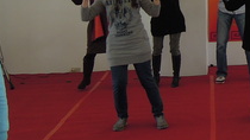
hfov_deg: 22.9
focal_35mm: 87
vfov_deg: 13.0
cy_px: -79
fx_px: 577
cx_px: 281
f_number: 2.2
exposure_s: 1/160
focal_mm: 4.3
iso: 160
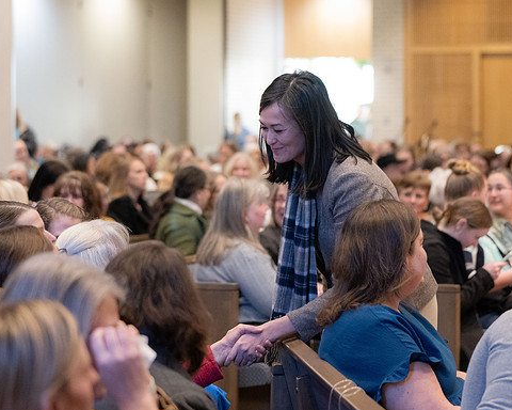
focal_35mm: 125
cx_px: 289
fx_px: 1894
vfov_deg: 12.3
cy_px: 151
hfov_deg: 15.4
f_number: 2.8
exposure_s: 1/250
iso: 4000
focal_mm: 75
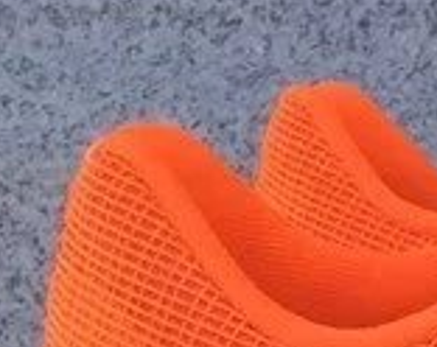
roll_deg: +0.3
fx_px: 2258
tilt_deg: -15.7
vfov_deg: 8.2
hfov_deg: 10.1
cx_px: 902
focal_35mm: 175
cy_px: 799
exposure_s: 1/382
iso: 25
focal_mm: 3.3
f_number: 2.4
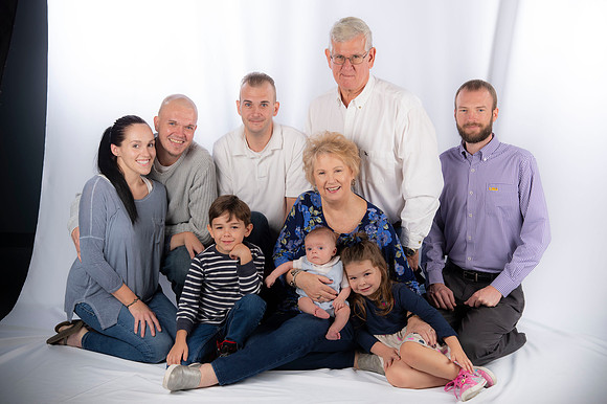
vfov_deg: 20.9
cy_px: 202
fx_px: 1095
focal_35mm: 65
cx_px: 304
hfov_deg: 31.0
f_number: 5.6
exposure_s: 1/200
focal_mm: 65
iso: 100
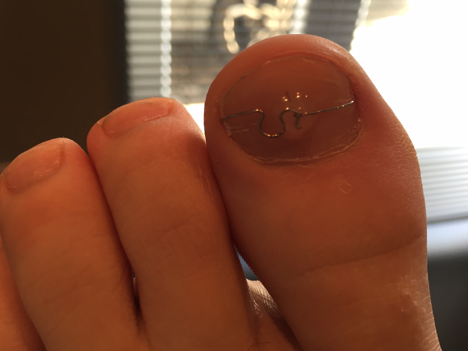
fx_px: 460
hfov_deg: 53.9
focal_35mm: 34
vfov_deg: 41.8
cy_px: 180
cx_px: 259
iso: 32
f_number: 2.2
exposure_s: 1/33
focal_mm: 4.15
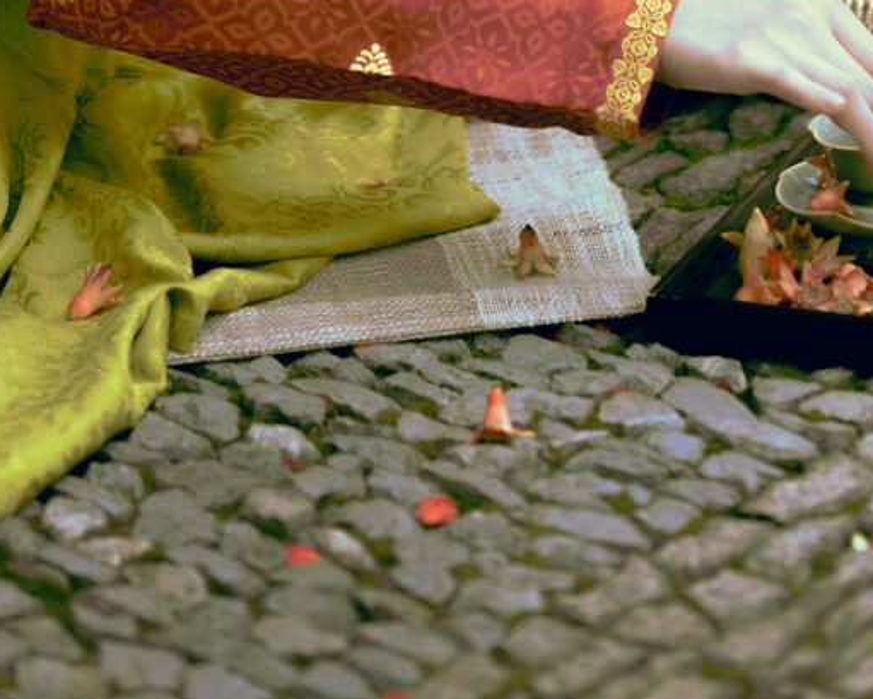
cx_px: 442
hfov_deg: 6.9
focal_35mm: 281
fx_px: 7262
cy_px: -827
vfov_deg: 5.4
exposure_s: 1/2000
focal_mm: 85
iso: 250
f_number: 1.4
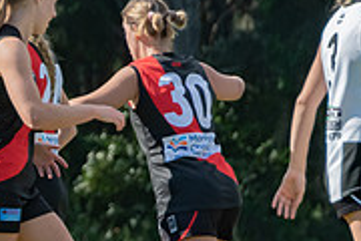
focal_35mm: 1086
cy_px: 294
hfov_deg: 1.9
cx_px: -118
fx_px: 10889
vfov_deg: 1.3
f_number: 6.3
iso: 800
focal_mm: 220
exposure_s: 1/2500
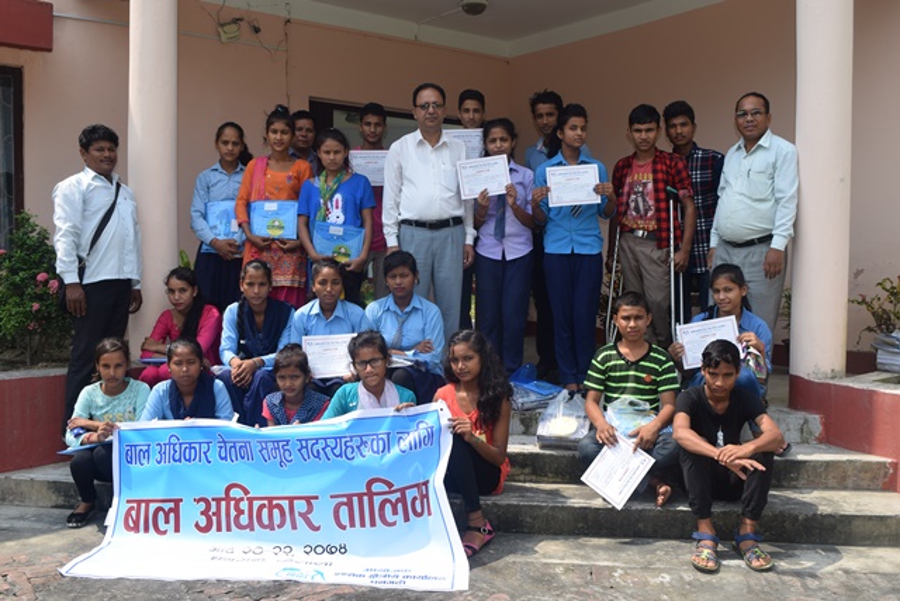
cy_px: 300
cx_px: 450
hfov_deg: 57.2
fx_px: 825
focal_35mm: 33
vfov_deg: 40.0
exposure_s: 1/200
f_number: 10
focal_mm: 22
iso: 100
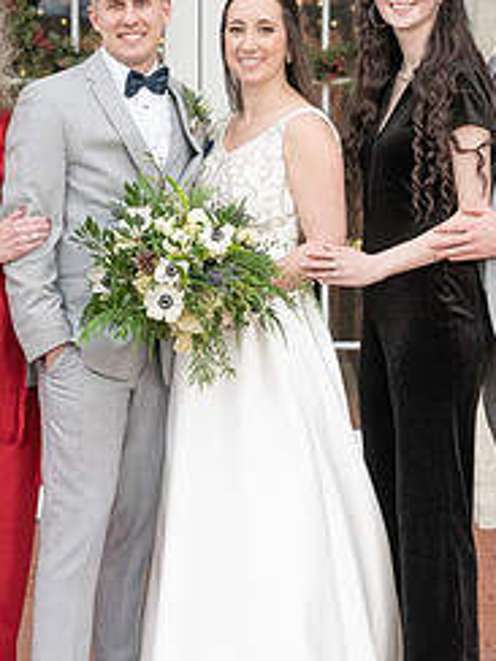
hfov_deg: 9.2
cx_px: 177
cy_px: 316
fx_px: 3095
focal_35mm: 162
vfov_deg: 12.2
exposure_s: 1/200
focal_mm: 69
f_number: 4
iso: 2000
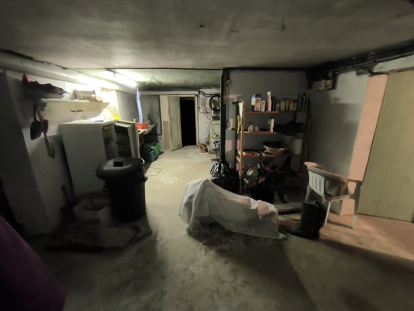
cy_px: 156
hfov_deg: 98.1
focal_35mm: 15
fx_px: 180
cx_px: 207
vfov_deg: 81.8
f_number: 2.2
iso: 640
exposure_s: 1/33.3
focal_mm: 1.65
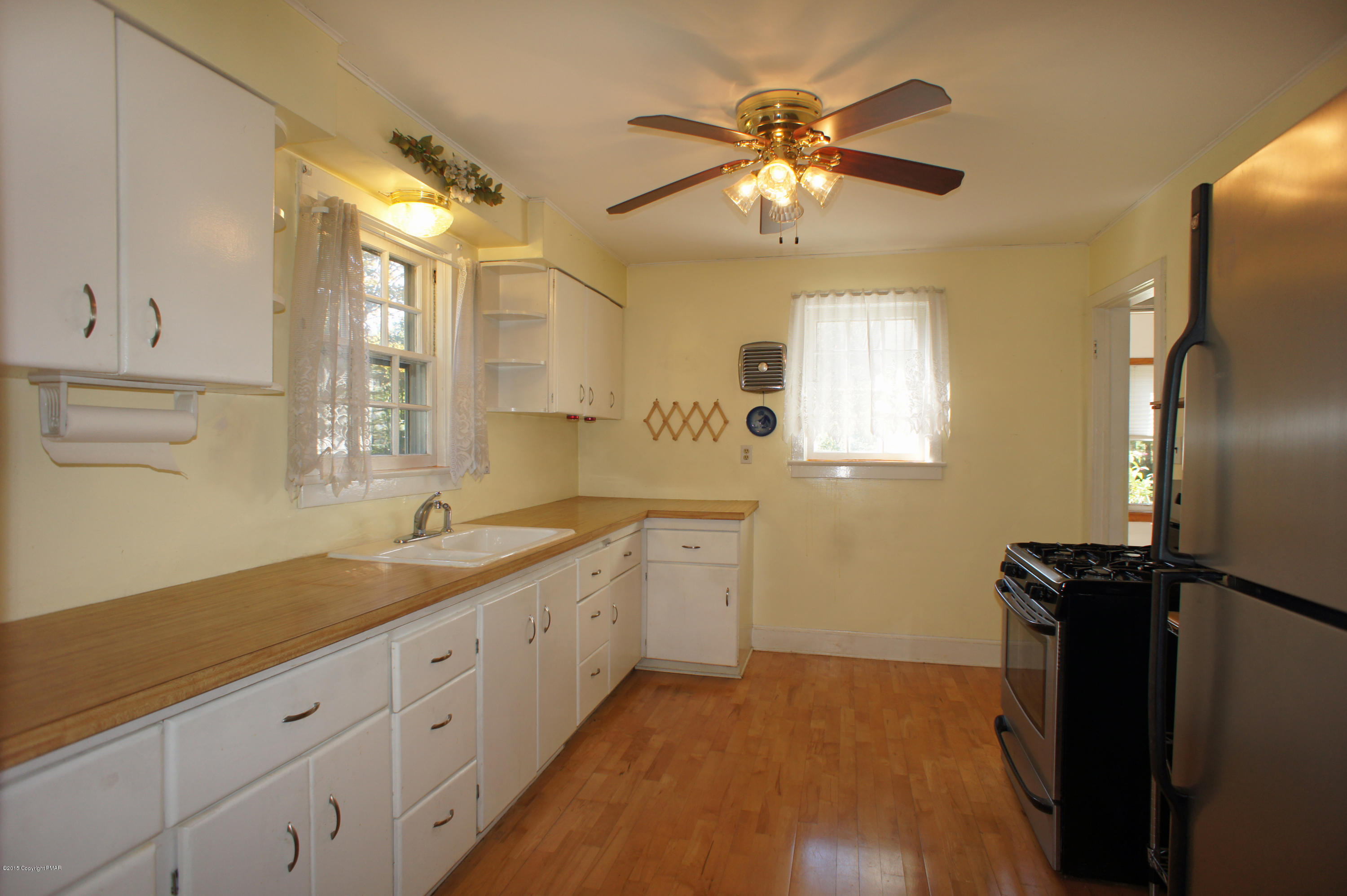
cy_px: 448
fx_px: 897
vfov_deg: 53.1
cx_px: 674
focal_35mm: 24
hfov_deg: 73.8
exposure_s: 1/60
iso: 200
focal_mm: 16
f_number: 4.5
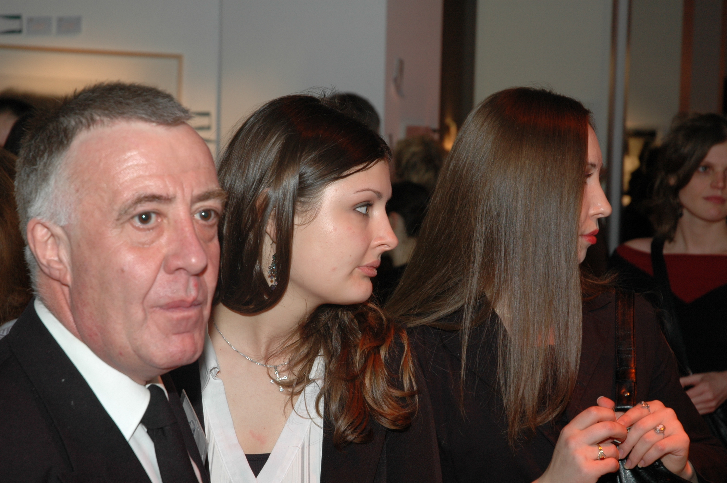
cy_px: 242
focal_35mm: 82
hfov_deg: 24.6
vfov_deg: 16.5
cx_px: 364
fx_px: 1664
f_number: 5
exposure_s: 1/60
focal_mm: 55
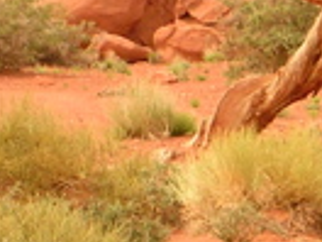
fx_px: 5181
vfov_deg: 2.7
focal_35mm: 557
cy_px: 15
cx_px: 220
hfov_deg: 3.6
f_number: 4.9
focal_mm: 17.4
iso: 50
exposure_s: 1/118
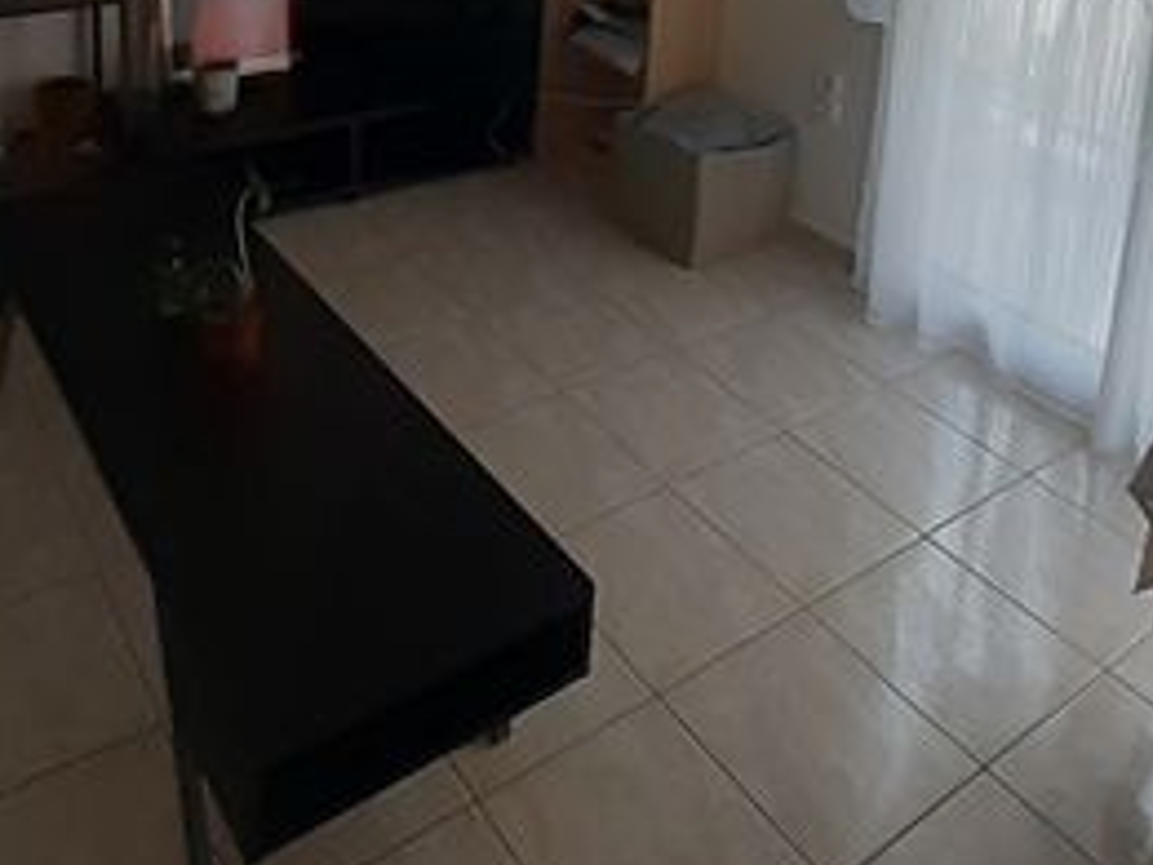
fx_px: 1066
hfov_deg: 56.4
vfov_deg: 35.0
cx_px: 457
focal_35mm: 32
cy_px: -173
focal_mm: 1.13
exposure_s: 1/50
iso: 125
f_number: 2.2
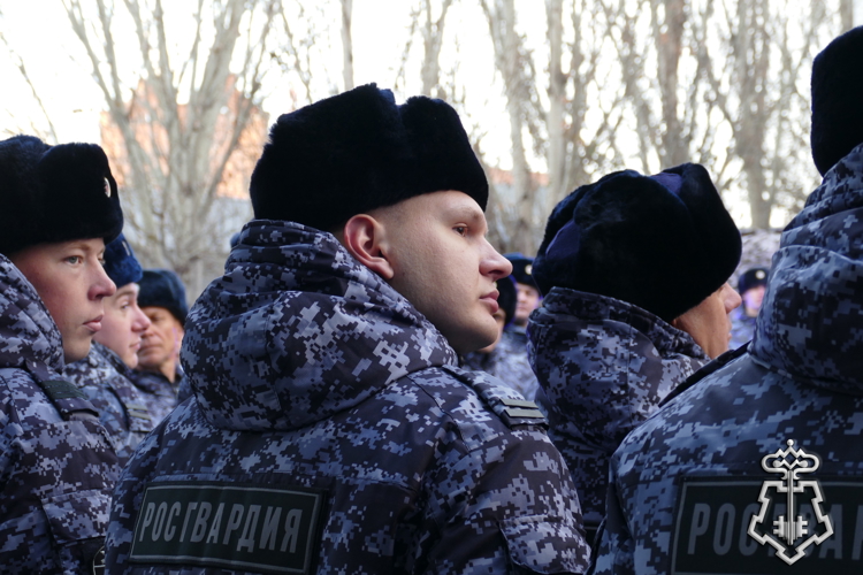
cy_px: 288
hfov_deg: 24.8
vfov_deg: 16.7
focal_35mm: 82
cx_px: 432
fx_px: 1966
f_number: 3.7
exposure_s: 1/80
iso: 200
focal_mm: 29.94
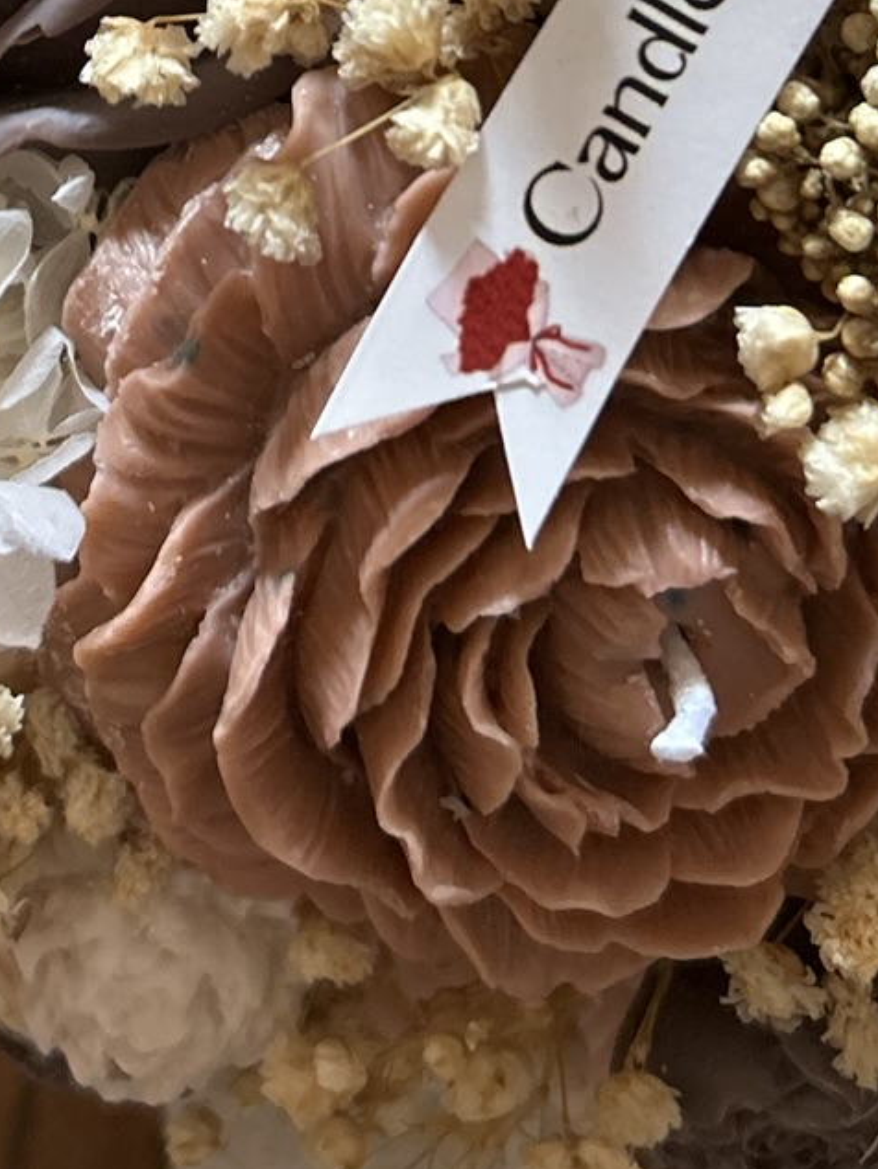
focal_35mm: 82
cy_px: -295
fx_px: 2771
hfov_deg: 17.8
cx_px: 153
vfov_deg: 21.8
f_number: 1.5
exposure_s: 1/60
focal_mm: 5.7
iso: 400
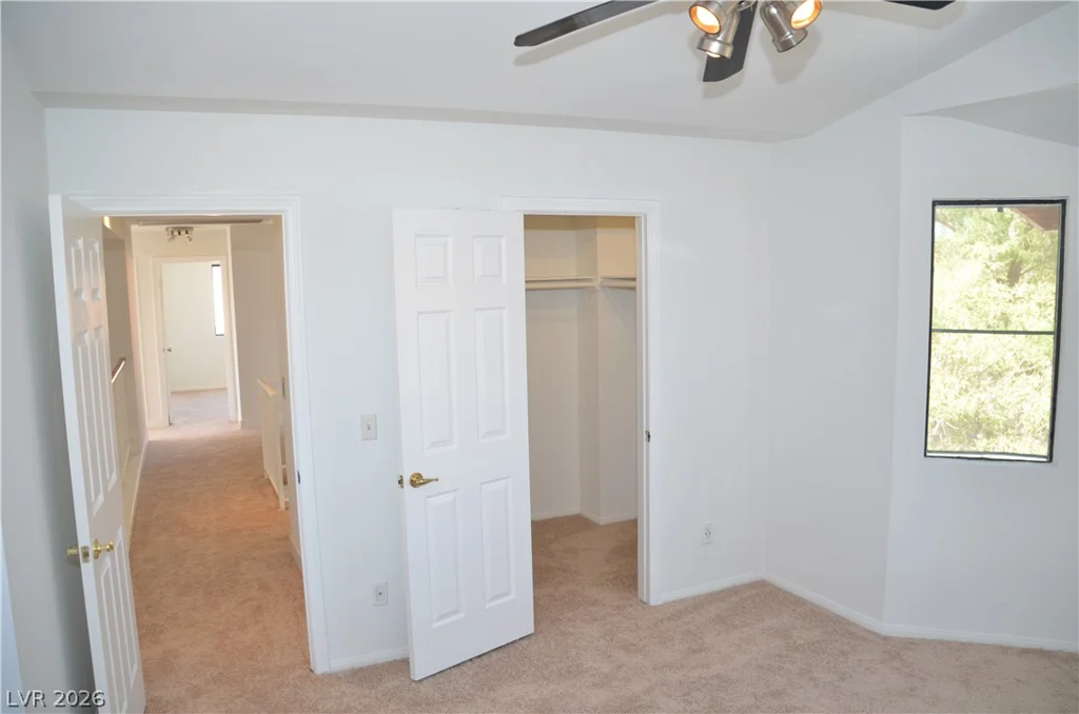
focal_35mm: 27
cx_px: 540
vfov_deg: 47.7
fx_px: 807
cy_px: 357
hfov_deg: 67.5
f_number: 4.5
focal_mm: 18
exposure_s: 1/80
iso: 400
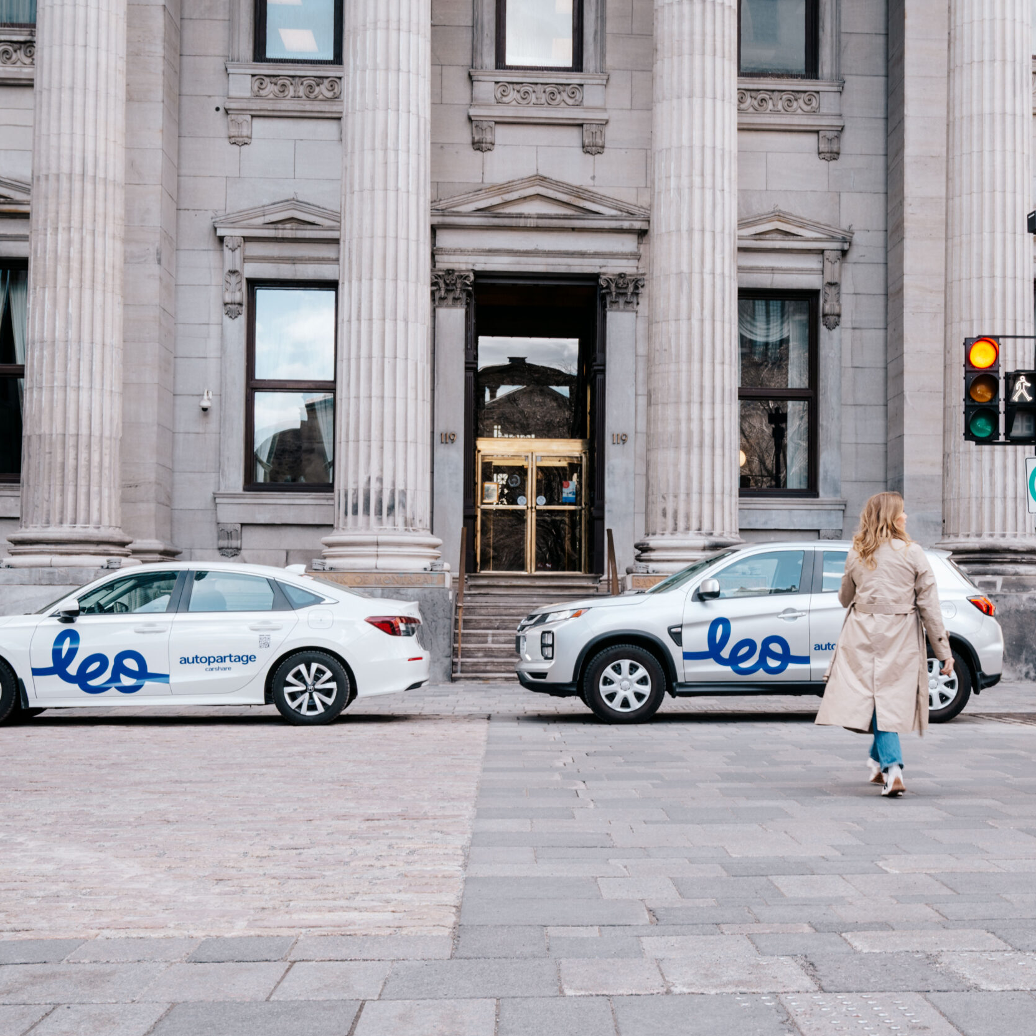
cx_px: 637
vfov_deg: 36.1
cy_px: 524
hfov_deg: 35.9
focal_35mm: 47
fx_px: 1591
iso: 64
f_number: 8
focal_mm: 36
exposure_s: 1/50
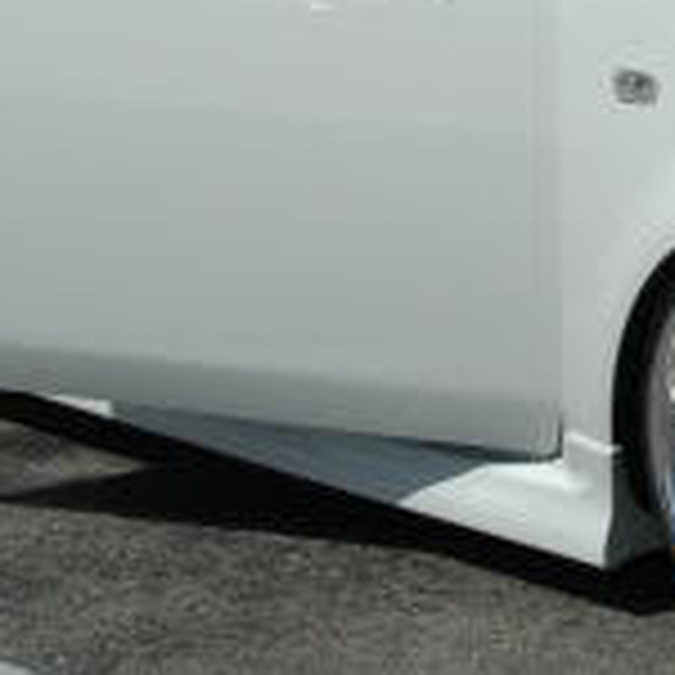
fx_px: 3243
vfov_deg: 11.8
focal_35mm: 147
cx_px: 531
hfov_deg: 11.8
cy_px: 40
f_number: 4.5
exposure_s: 1/4000
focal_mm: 24
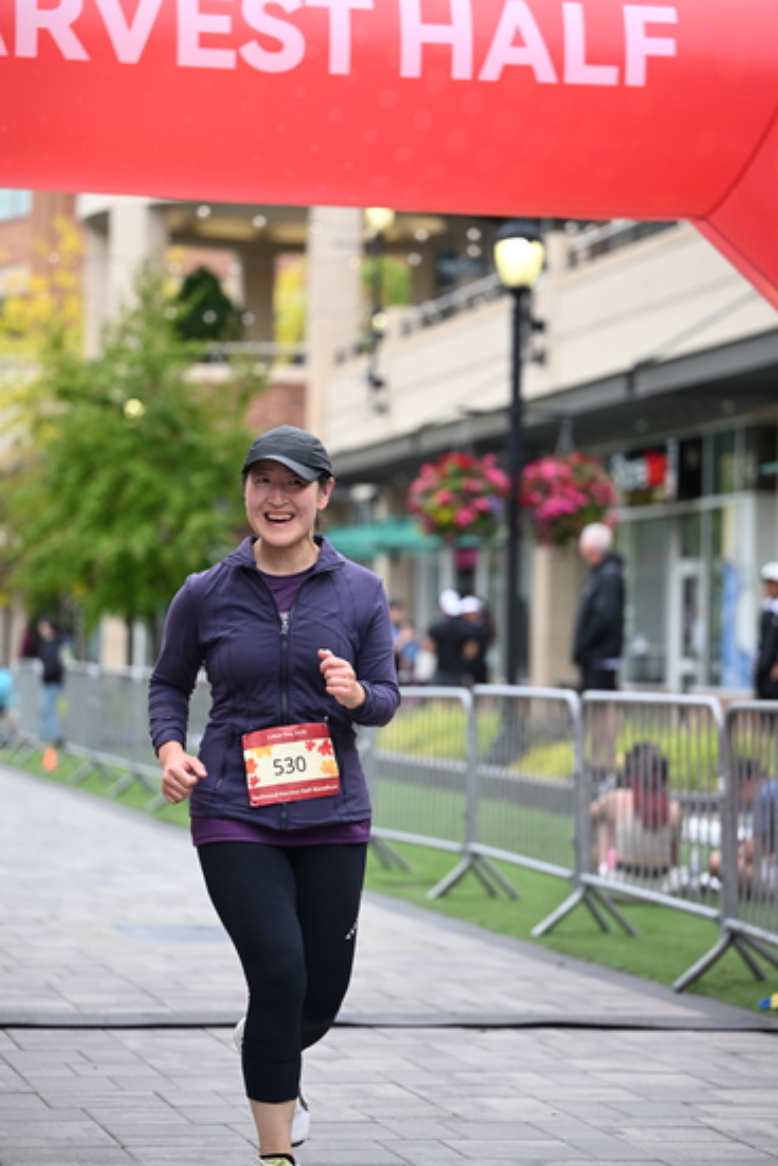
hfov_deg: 14.3
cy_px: 583
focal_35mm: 96
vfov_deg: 21.2
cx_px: 389
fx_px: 3110
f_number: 2.8
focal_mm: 96
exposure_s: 1/1600
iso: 640
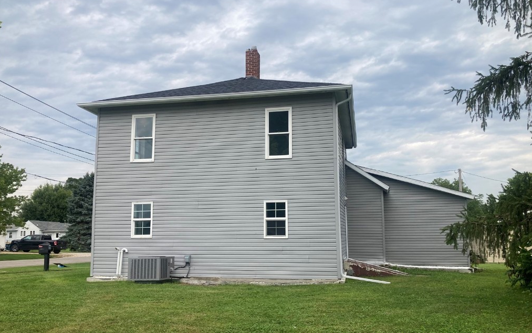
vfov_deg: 41.7
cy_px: 188
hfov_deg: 62.9
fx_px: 435
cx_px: 266
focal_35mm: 30
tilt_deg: +8.9
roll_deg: -0.1
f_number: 1.8
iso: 20
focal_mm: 3.99
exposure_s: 1/1473
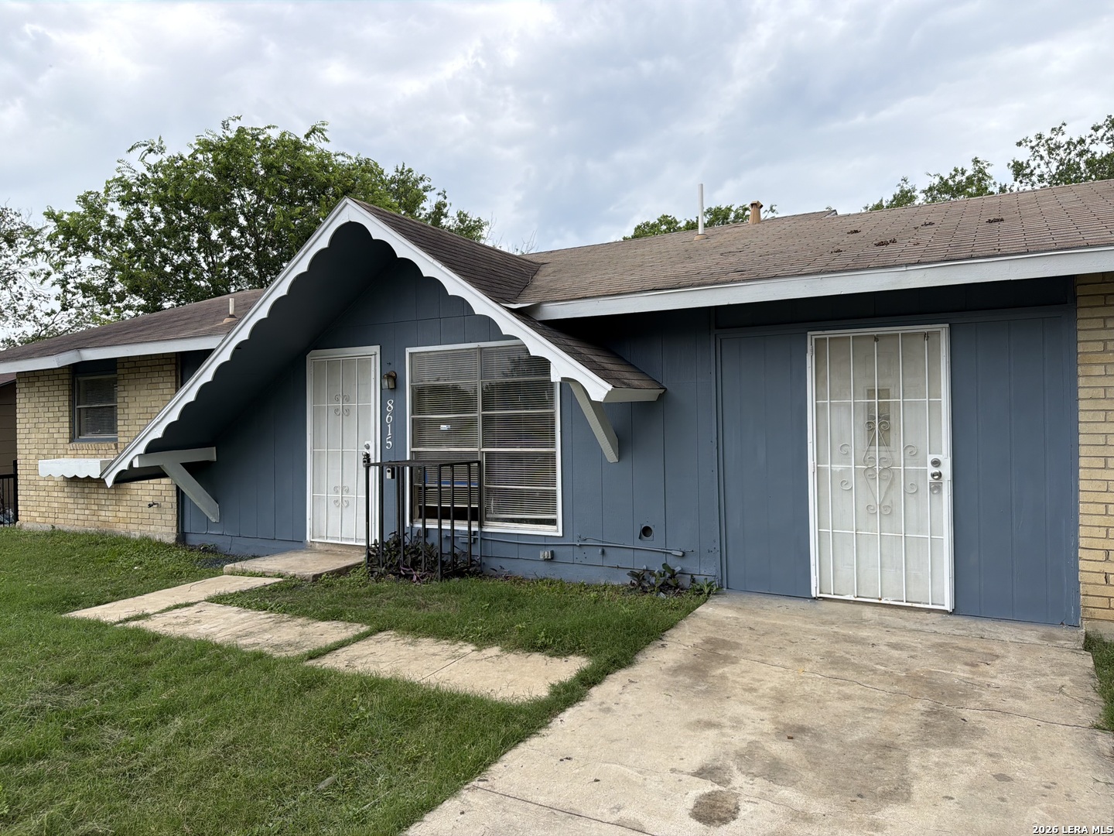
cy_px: 418
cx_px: 557
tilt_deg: +1.0
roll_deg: +1.5
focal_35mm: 24
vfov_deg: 56.8
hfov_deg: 71.6
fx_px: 772
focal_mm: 6.76
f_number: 1.78
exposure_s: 1/3584
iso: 80
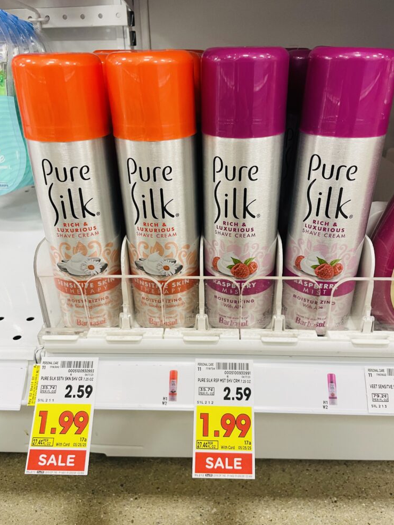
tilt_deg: -27.3
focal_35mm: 27
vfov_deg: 65.3
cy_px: 272
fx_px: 410
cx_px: 203
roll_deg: +1.5
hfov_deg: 51.4
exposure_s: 1/60
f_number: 1.6
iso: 100
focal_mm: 4.2
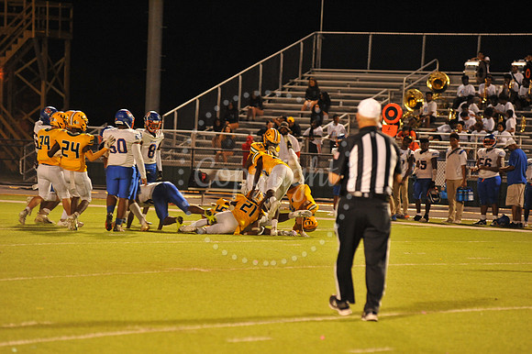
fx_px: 2954
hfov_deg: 10.3
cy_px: 177
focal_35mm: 200
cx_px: 266
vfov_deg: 6.9
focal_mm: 200
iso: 3200
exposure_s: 1/160
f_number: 4.5
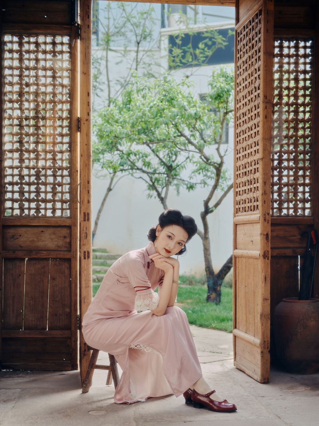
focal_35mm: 40
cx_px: 160
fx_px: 491
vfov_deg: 46.8
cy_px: 213
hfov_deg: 36.0
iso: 400
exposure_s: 1/320
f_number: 4
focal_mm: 50
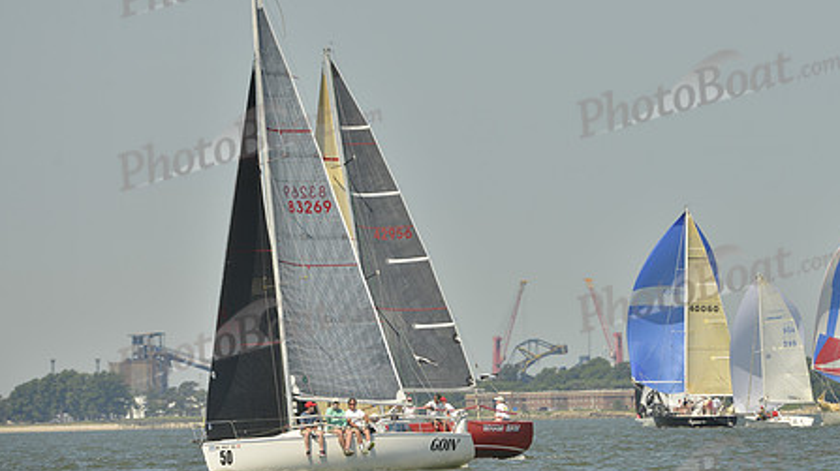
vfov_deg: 2.3
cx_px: 481
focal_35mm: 517
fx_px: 11511
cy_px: 213
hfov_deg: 4.2
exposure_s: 1/1000
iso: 200
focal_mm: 380
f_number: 7.1
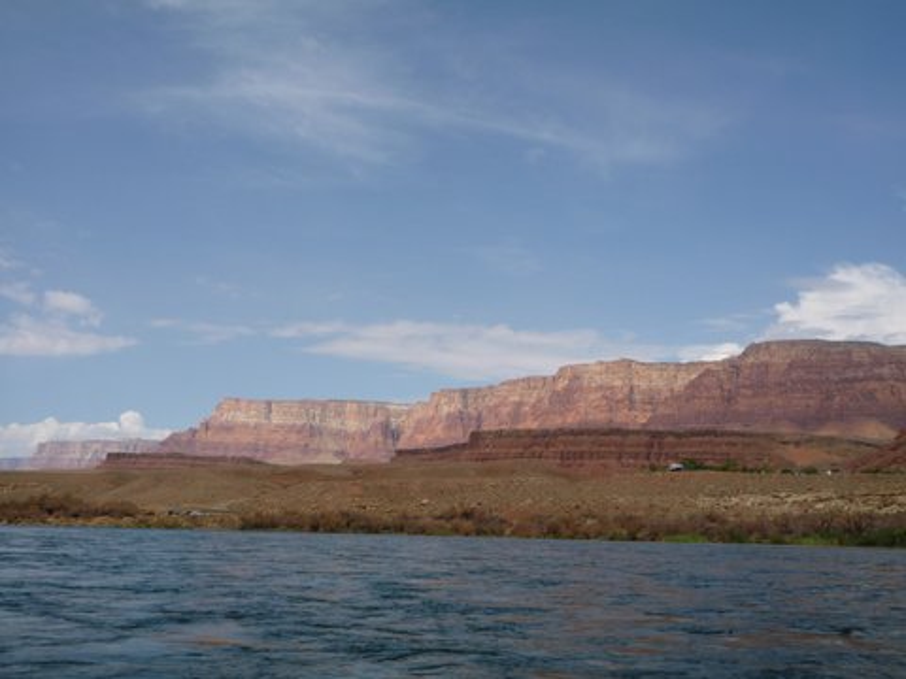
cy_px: 340
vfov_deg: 36.8
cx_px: 453
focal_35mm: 39
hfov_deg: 47.9
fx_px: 1021
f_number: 5
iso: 100
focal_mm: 6.8
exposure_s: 1/800
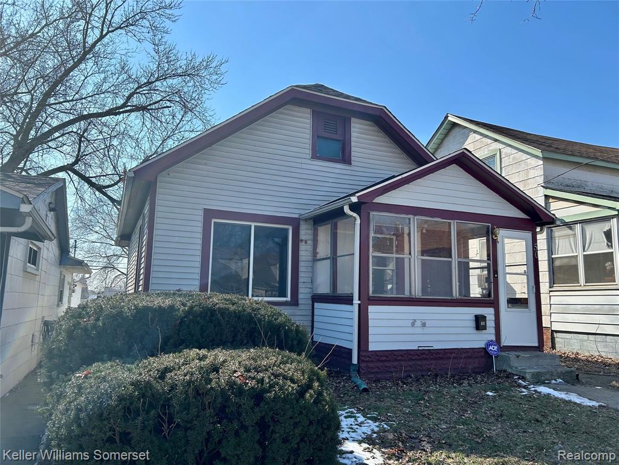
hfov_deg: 67.3
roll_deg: -1.1
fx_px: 465
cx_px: 310
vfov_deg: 53.1
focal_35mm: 26
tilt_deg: +7.3
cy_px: 232
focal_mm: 5.7
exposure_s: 1/2841
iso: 50
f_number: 1.5
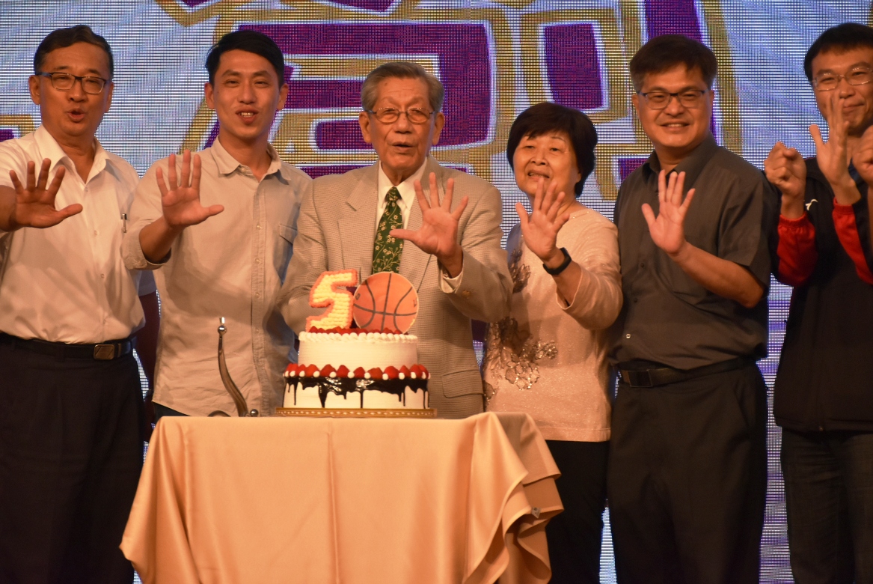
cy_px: 292
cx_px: 436
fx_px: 2730
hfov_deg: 18.2
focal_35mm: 112
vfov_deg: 12.2
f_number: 5
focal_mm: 75
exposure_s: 1/125
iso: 1250
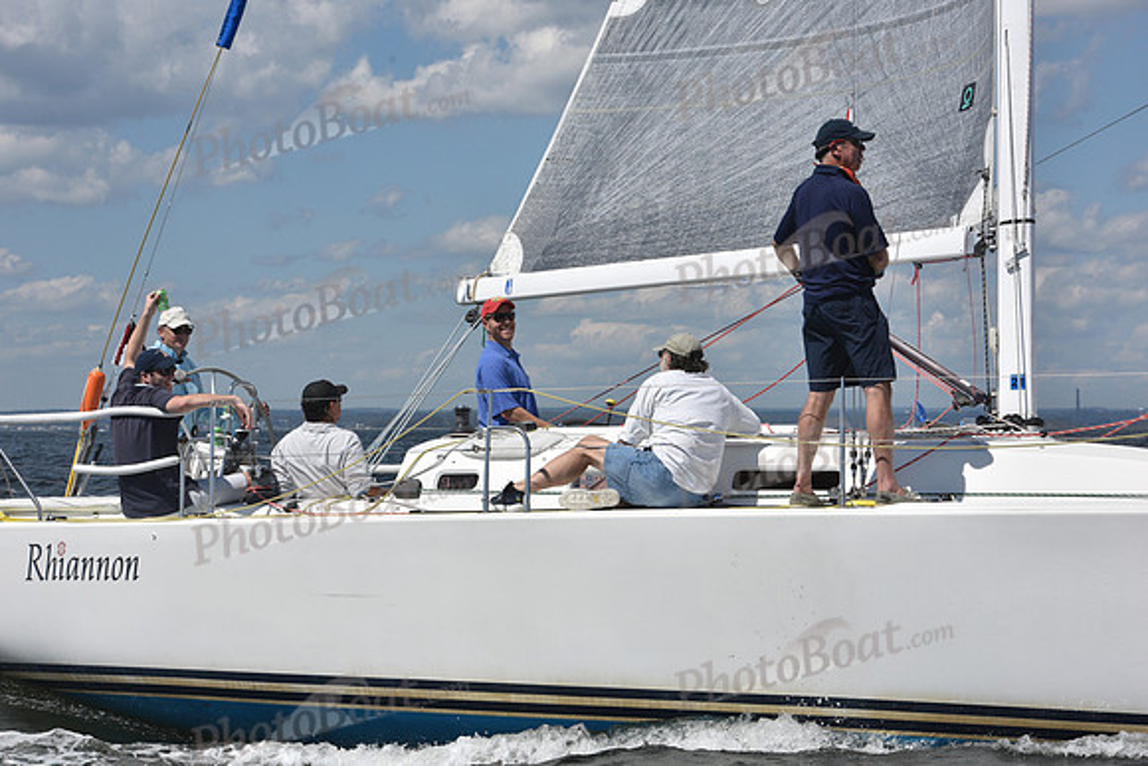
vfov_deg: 14.9
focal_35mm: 92
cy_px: 383
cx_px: 574
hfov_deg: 22.1
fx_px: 2934
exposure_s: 1/1250
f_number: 13
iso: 320
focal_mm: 92
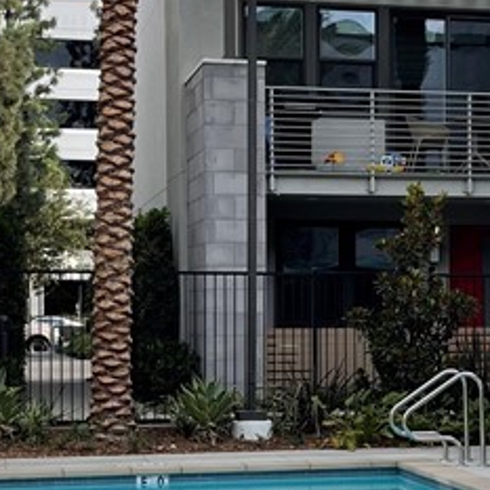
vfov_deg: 17.2
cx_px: 406
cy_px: 318
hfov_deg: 17.1
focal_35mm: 101
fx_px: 1618
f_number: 1.6
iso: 32
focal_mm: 5.1
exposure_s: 1/1188
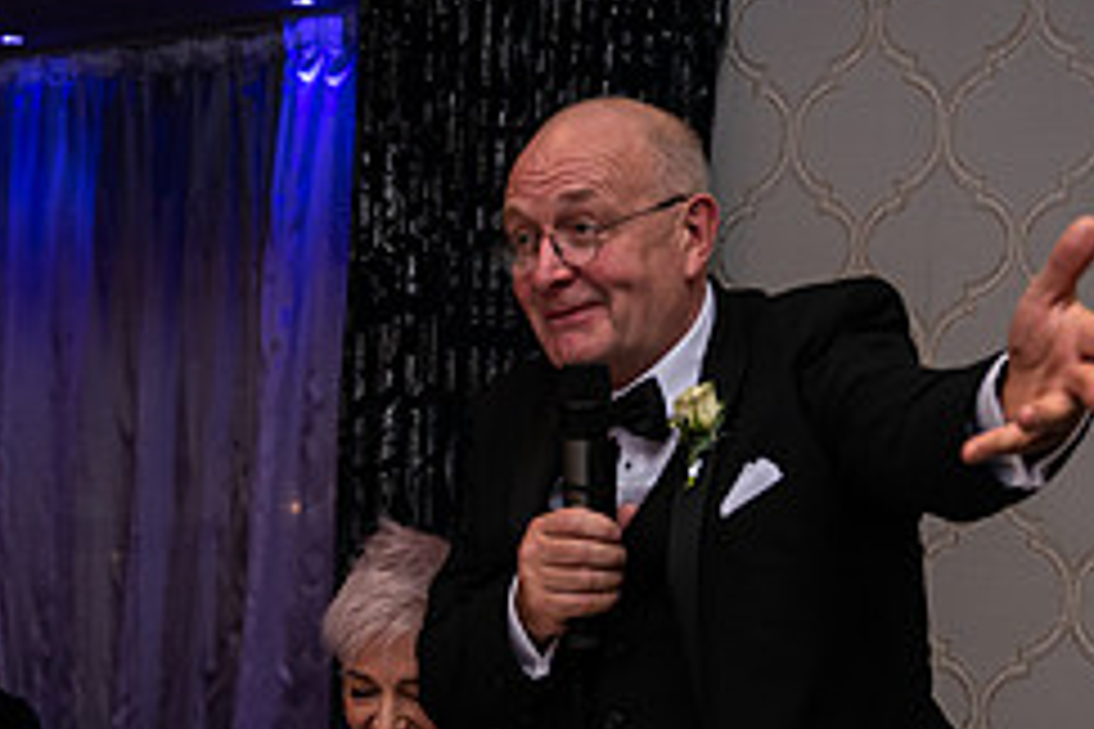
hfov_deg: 24.4
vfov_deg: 16.5
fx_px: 2461
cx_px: 122
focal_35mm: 81
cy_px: 736
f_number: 3.5
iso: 640
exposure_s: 1/160
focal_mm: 34
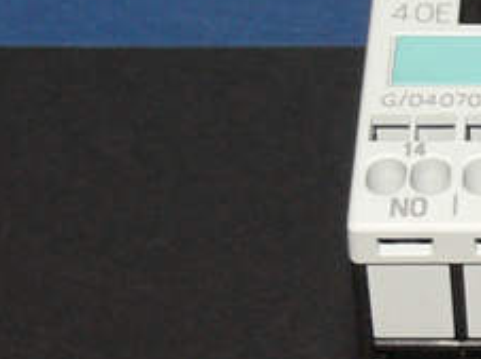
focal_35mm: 124
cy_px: 212
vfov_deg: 11.9
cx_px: 590
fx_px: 1721
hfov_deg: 15.3
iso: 80
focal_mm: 7.4
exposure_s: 1/30
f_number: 4
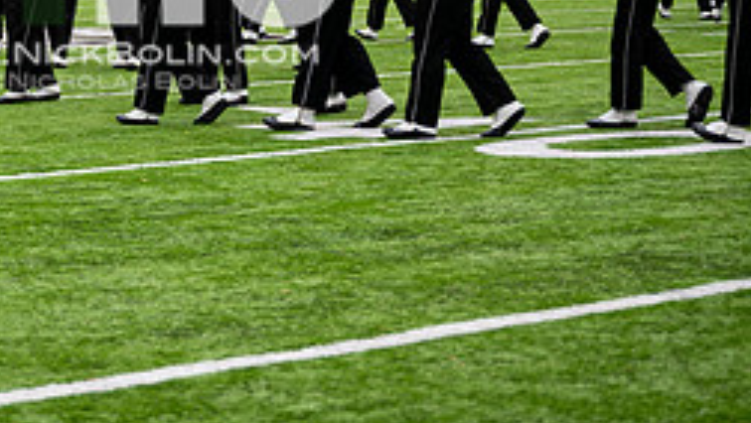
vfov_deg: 10.2
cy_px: -52
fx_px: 2351
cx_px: 113
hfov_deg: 17.9
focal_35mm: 118
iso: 100
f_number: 2.8
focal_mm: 49
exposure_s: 1/500
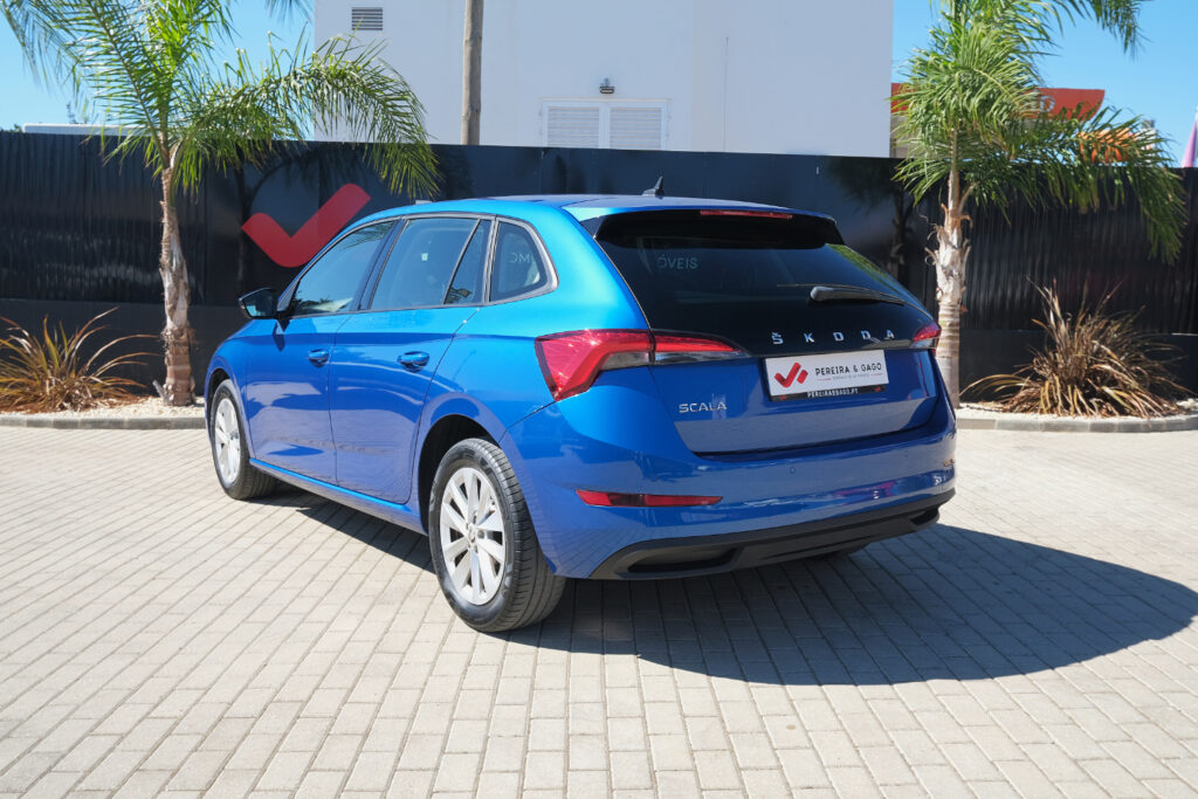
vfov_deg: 41.1
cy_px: 400
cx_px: 599
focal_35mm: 32
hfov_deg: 58.7
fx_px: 1065
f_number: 8
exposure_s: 1/180
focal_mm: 21.5
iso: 160
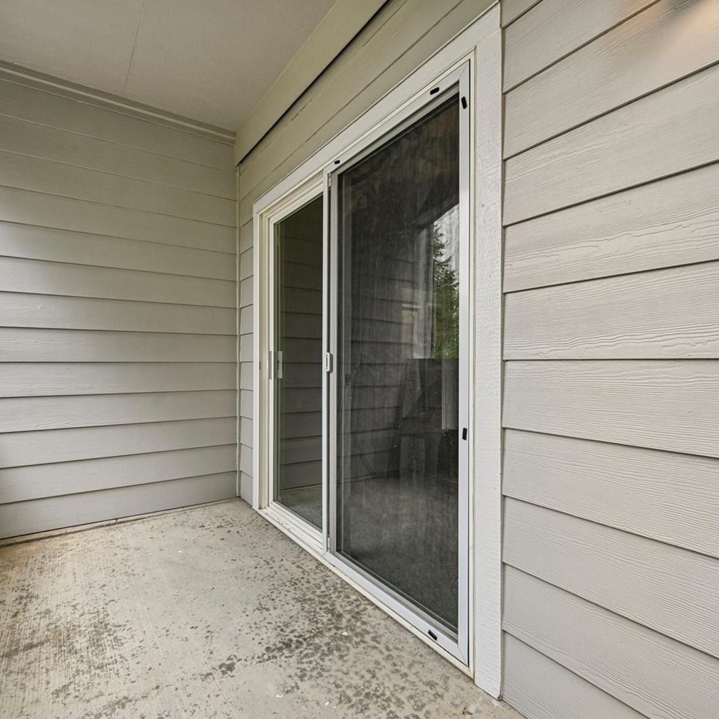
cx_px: 342
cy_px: 358
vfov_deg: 80.7
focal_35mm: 18
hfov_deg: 80.7
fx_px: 423
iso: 64
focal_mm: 14
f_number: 10
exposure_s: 1/30
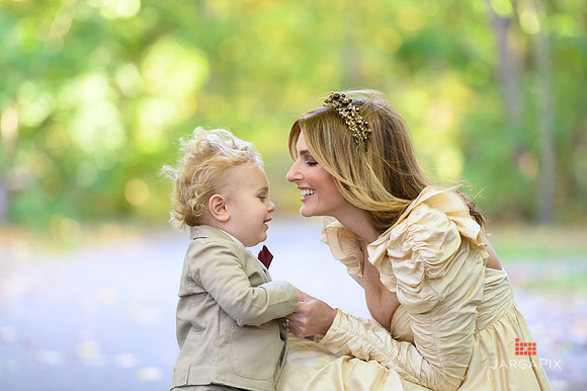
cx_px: 294
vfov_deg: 8.1
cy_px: 196
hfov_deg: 12.1
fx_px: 2770
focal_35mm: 170
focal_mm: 170
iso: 1600
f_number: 3.2
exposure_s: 1/200
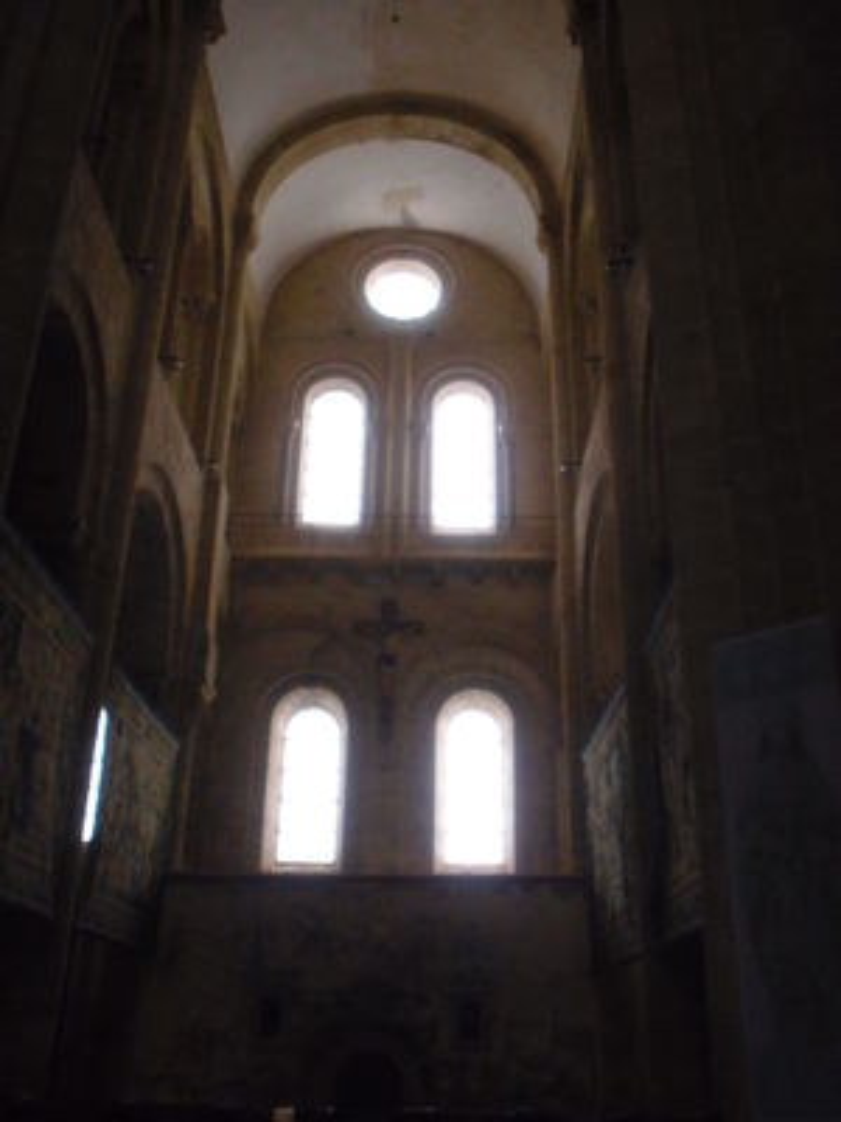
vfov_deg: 55.4
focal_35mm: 33
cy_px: 561
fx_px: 1069
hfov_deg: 42.9
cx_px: 420
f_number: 2.8
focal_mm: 5.58
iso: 400
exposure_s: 1/50
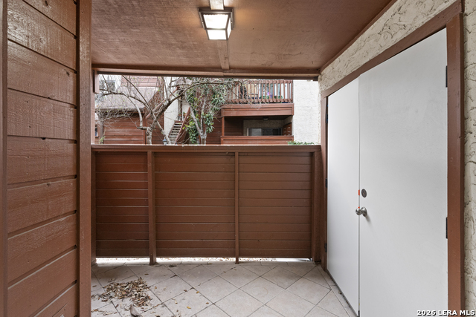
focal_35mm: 17
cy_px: 158
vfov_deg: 70.5
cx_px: 238
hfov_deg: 93.3
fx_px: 225
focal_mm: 17
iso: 5000
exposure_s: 1/30
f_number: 8
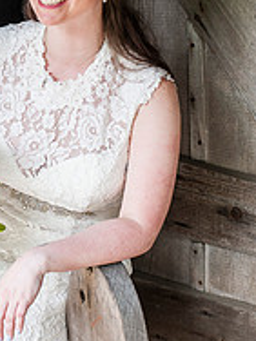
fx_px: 1134
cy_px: 31
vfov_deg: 16.9
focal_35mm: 115
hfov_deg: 12.7
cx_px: 3
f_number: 4.5
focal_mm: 50
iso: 640
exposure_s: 1/500
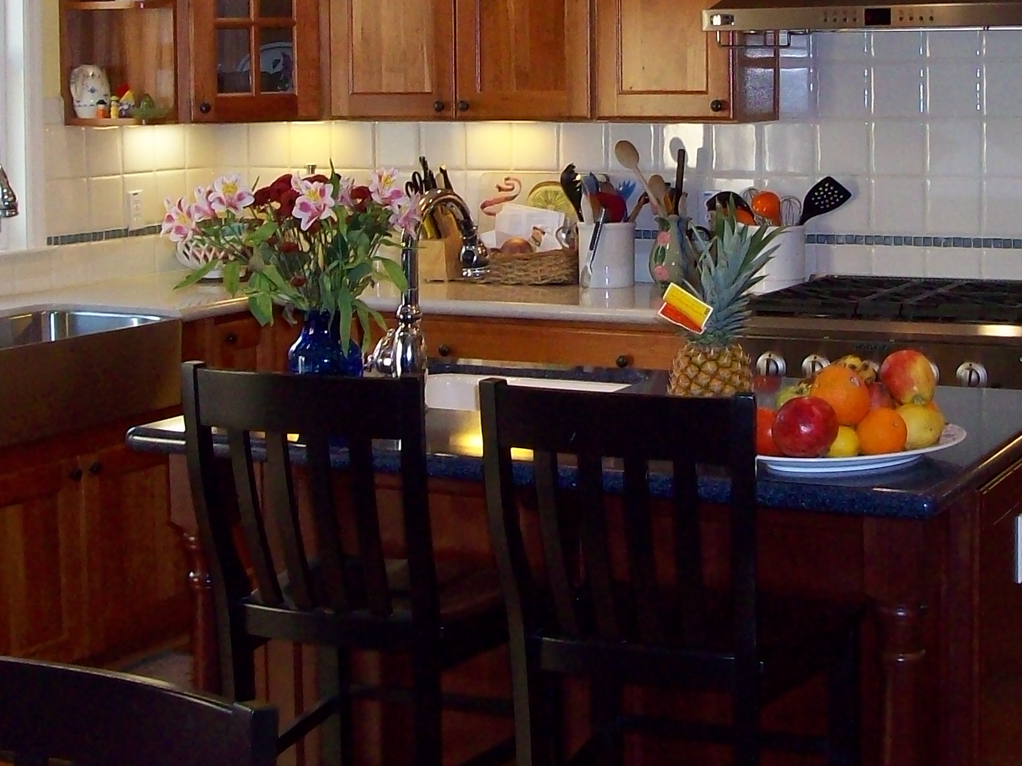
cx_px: 610
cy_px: 123
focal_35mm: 67
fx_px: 1978
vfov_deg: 21.6
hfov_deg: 28.9
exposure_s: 1/60
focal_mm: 5.7
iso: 200
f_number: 2.8
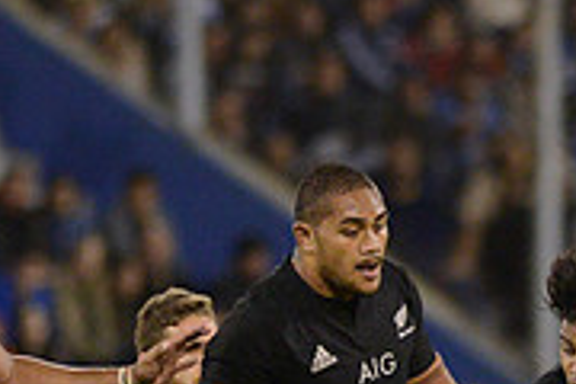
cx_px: 358
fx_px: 15455
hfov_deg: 2.1
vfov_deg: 1.4
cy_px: 536
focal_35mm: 966
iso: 4500
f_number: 2.8
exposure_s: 1/1250
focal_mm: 300
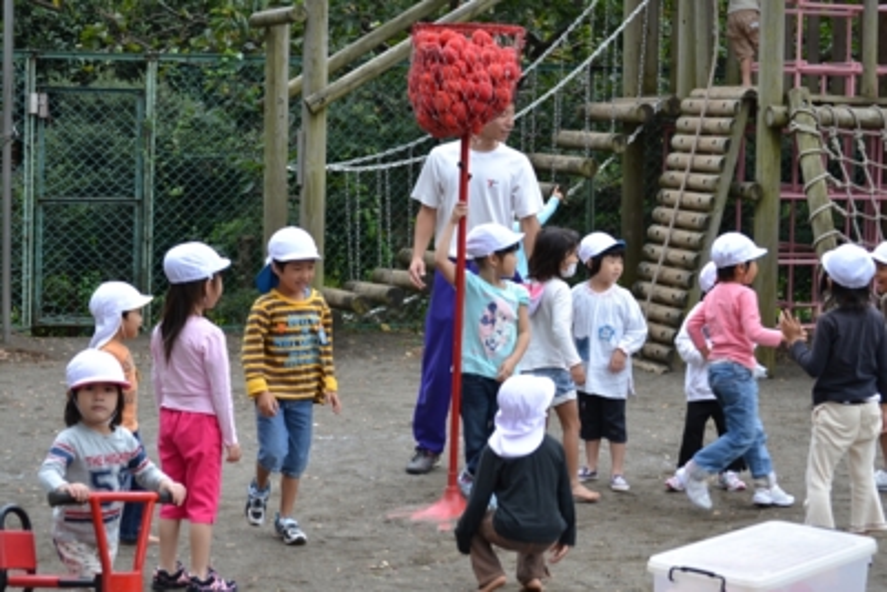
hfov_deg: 24.6
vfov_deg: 16.6
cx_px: 444
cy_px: 296
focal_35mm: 82
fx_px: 2033
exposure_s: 1/125
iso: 220
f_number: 5.6
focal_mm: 55
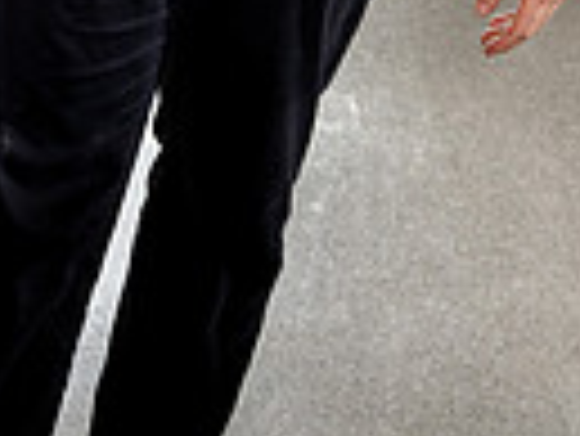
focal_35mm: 134
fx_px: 2247
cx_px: 400
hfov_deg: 14.7
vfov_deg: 10.1
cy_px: -490
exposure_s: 1/250
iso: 100
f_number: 7.1
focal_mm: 40
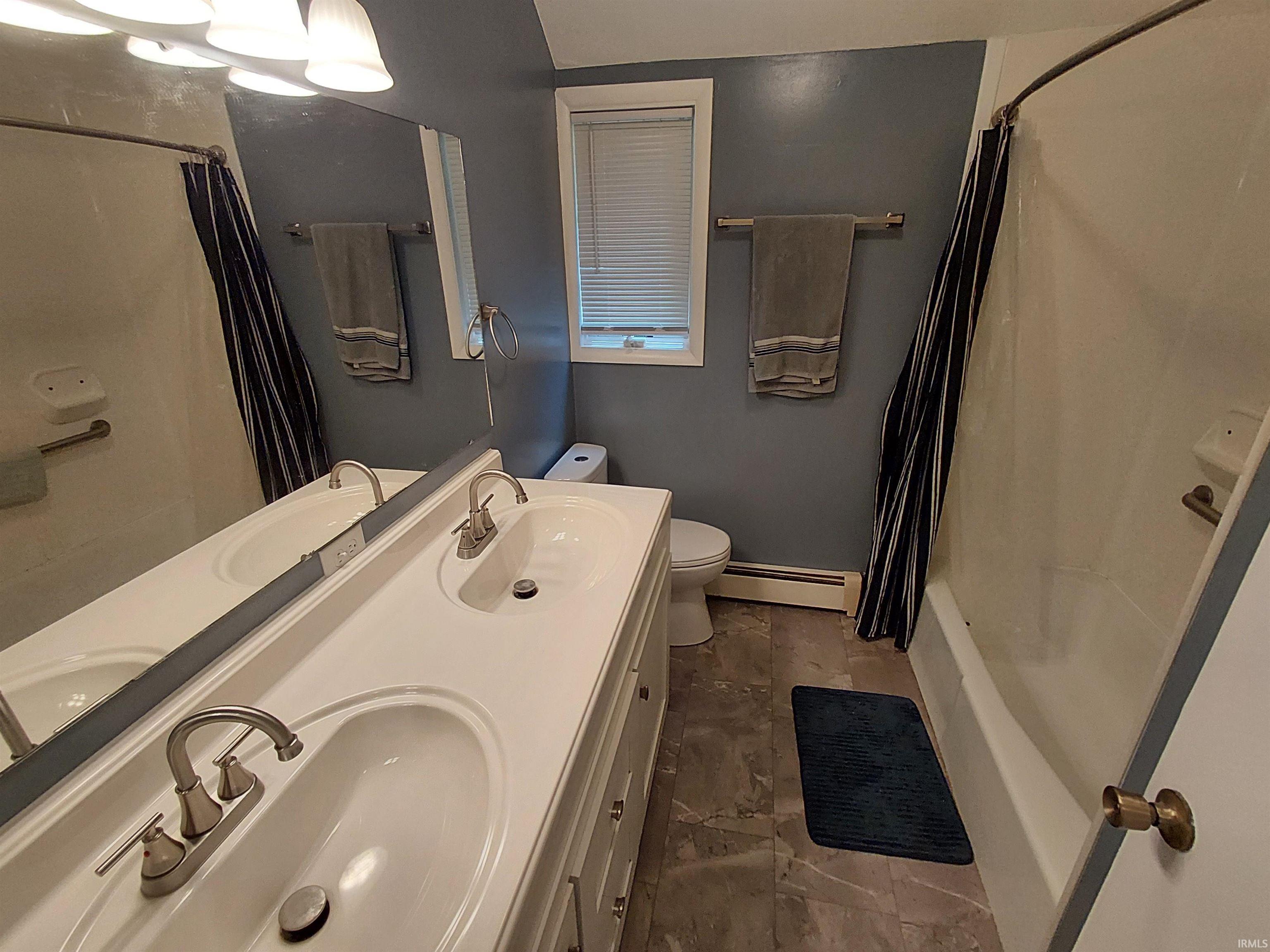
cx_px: 635
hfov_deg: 94.5
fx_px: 587
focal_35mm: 16
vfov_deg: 78.1
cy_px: 476
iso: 80
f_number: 2.2
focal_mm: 1.64
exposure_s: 1/60
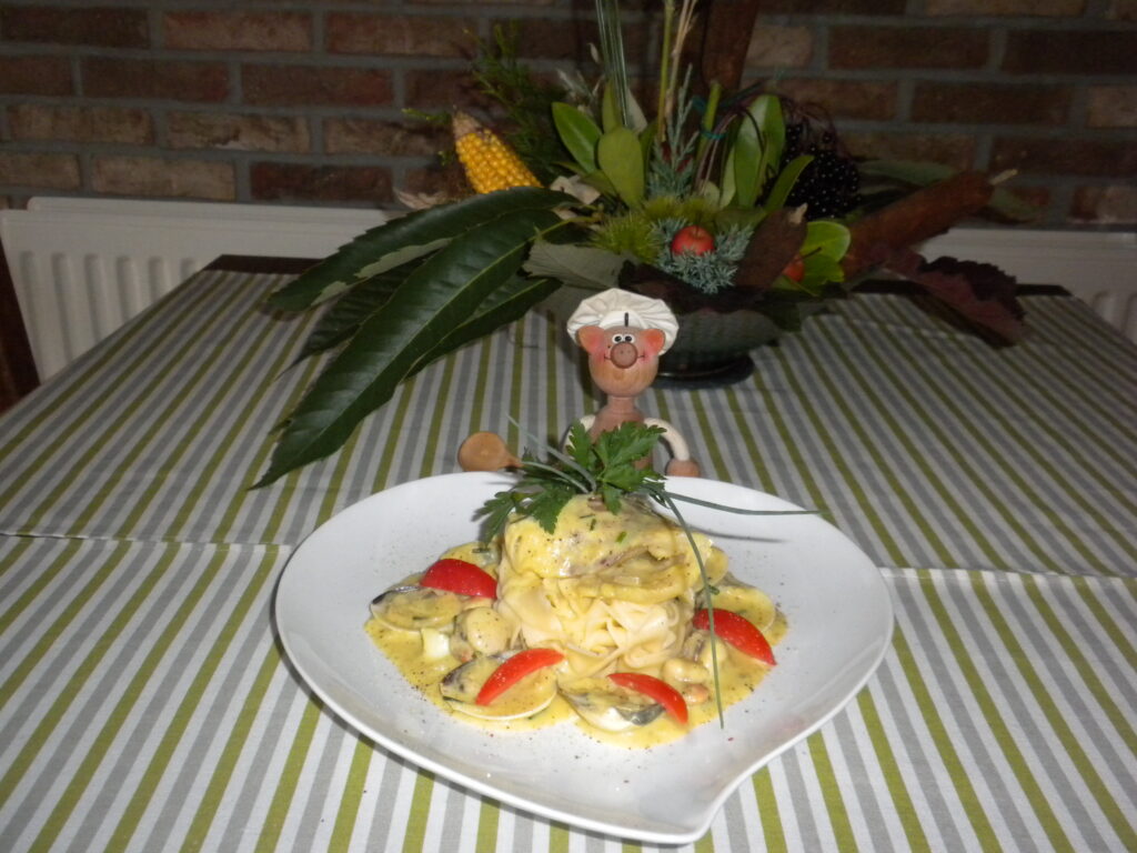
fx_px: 1215
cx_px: 568
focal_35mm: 37
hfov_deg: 50.1
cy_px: 426
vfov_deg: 38.7
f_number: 3.5
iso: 400
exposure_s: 1/30
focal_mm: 6.6
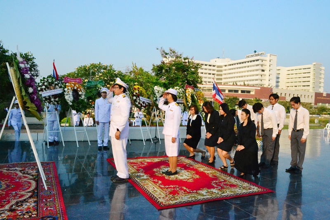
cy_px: 110
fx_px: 247
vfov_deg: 47.9
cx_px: 165
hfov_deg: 67.4
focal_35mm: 27
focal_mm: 18
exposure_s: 1/1250
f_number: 18
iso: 6400
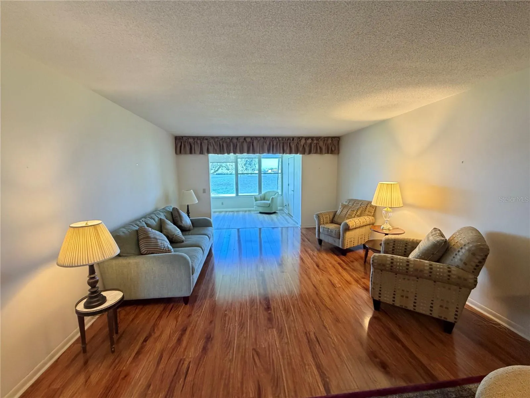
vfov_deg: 85.7
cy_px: 199
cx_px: 265
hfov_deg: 102.1
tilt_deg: -7.4
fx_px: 214
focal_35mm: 14
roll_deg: +0.9
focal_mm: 2.22
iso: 500
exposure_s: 1/60
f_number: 2.2
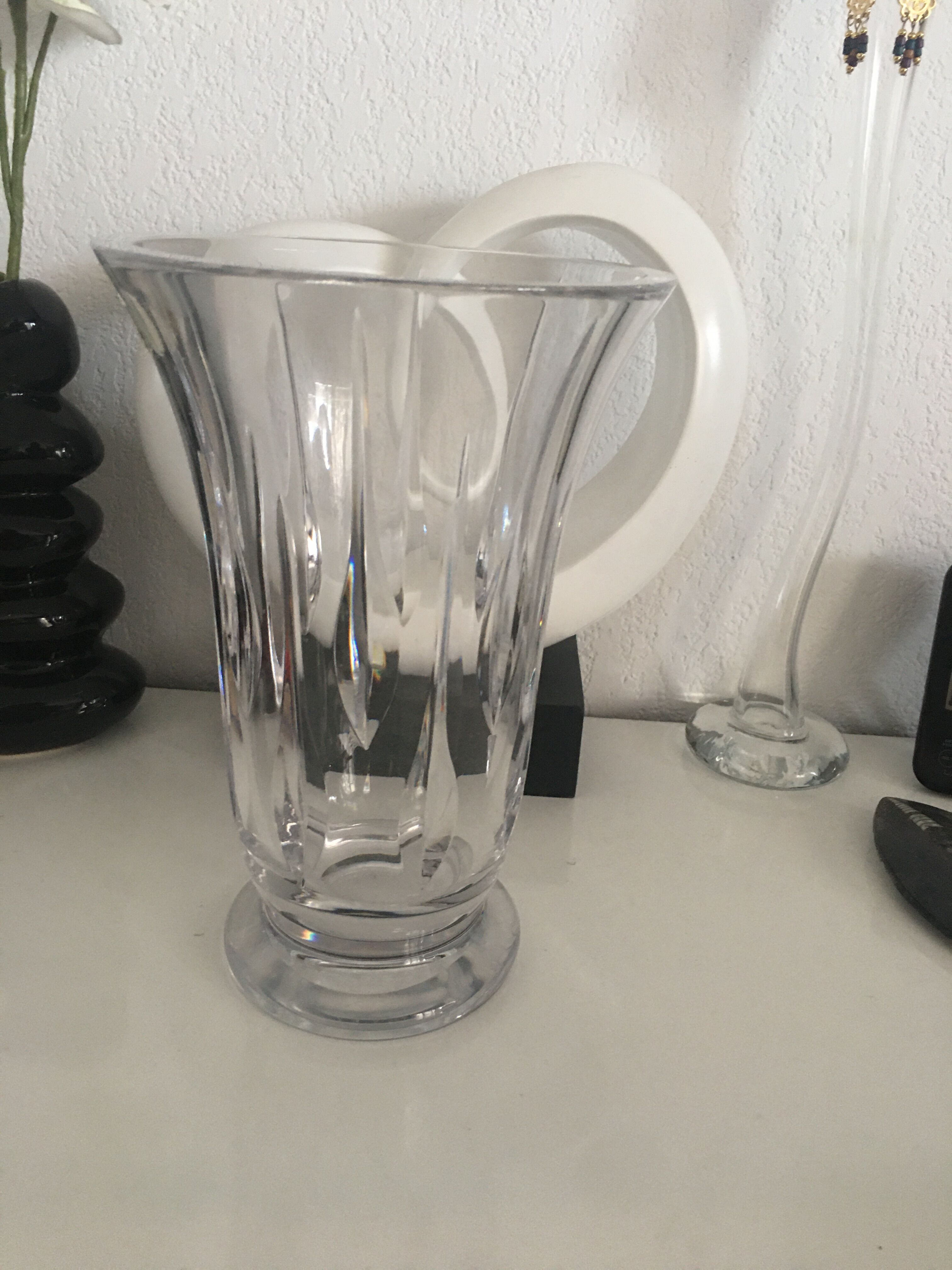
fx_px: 1063
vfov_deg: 61.7
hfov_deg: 48.2
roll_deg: -5.0
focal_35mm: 29
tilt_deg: -20.9
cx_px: 476
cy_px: 635
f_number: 2.2
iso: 100
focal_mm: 4.15
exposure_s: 1/17
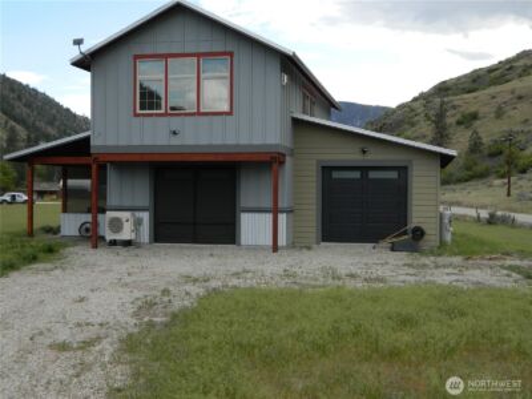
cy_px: 200
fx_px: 722
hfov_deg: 40.4
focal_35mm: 47
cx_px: 266
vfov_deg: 30.9
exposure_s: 1/250
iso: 80
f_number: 3.6
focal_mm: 8.4
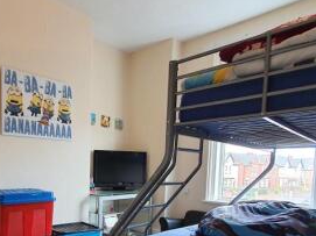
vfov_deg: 46.7
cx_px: 99
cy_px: 194
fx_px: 255
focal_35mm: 28
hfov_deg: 61.5
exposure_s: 1/50
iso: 80
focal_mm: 1.8
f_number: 2.2
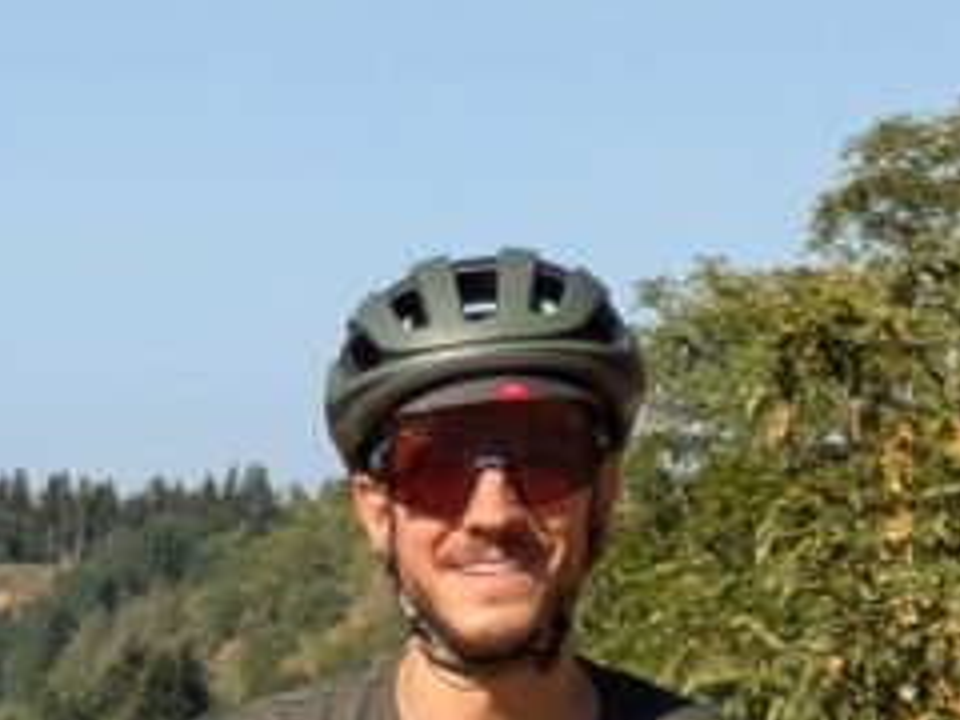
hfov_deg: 7.8
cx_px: -968
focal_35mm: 242
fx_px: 6711
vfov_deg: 6.0
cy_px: 1412
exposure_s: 1/1595
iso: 44
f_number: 1.89
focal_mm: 5.43
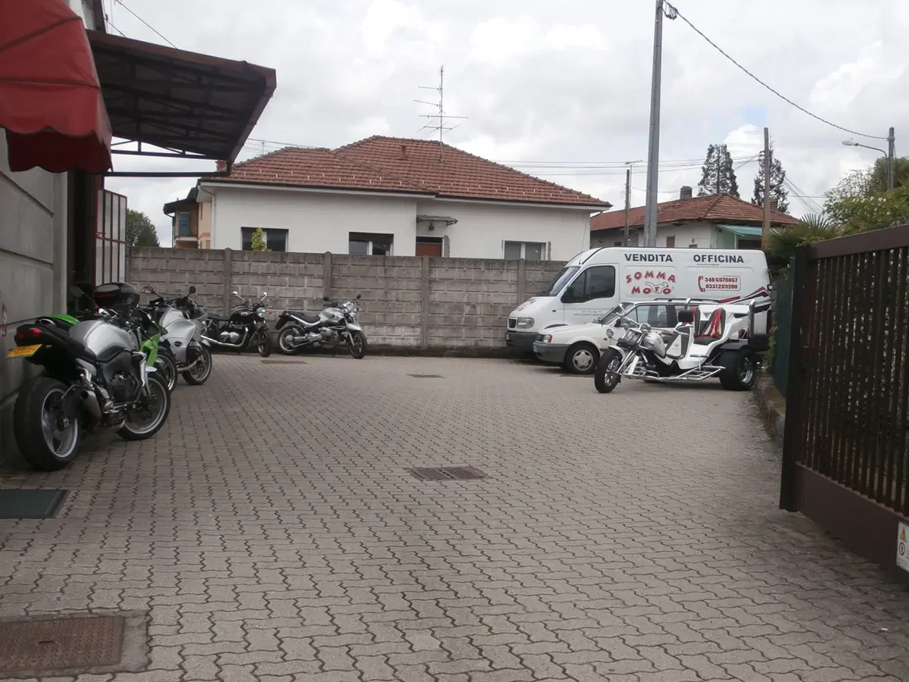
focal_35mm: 38
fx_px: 998
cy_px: 341
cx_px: 454
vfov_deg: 37.7
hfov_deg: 49.0
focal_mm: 6.67
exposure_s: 1/640
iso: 100
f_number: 3.9
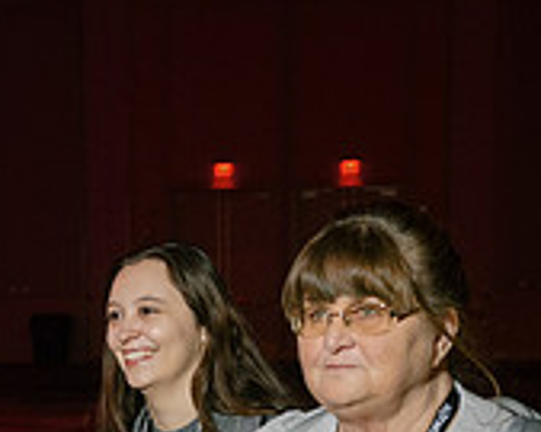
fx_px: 1808
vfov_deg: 13.1
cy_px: 578
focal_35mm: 113
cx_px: 115
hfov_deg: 16.9
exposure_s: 1/160
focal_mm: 35
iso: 1250
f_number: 4
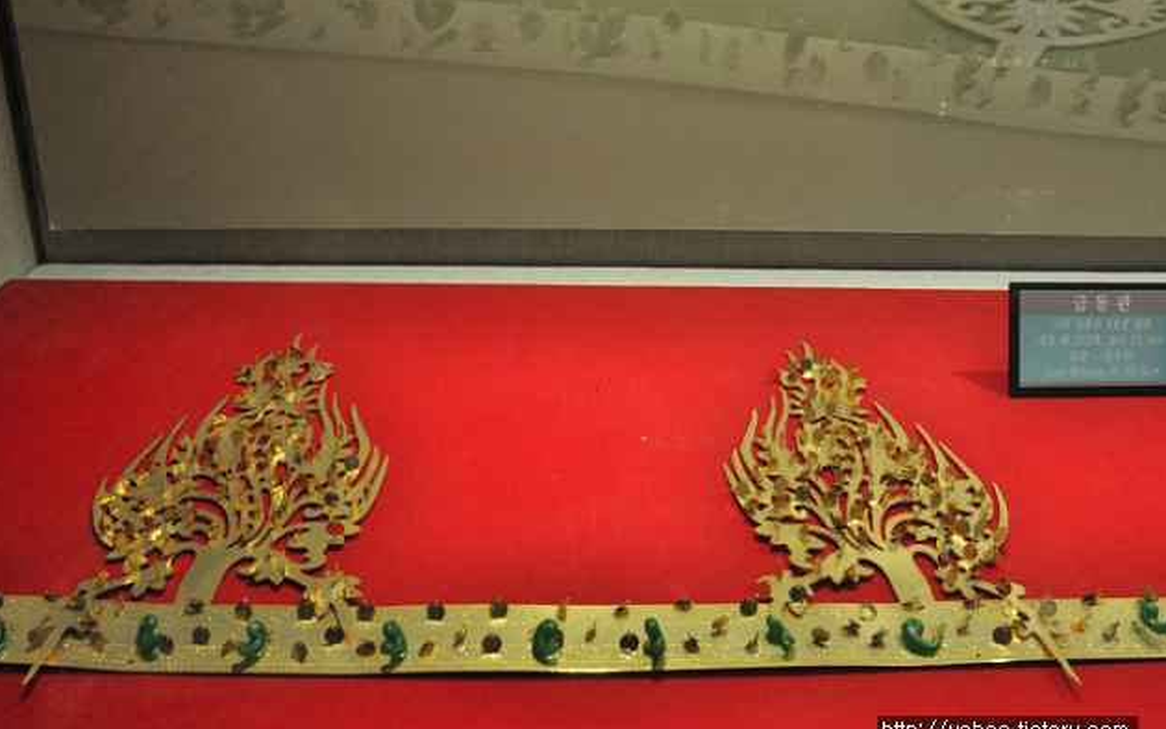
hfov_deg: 61.2
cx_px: 581
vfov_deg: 40.6
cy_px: 386
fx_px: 985
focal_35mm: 31
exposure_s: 1/40
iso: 2000
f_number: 9
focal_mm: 20
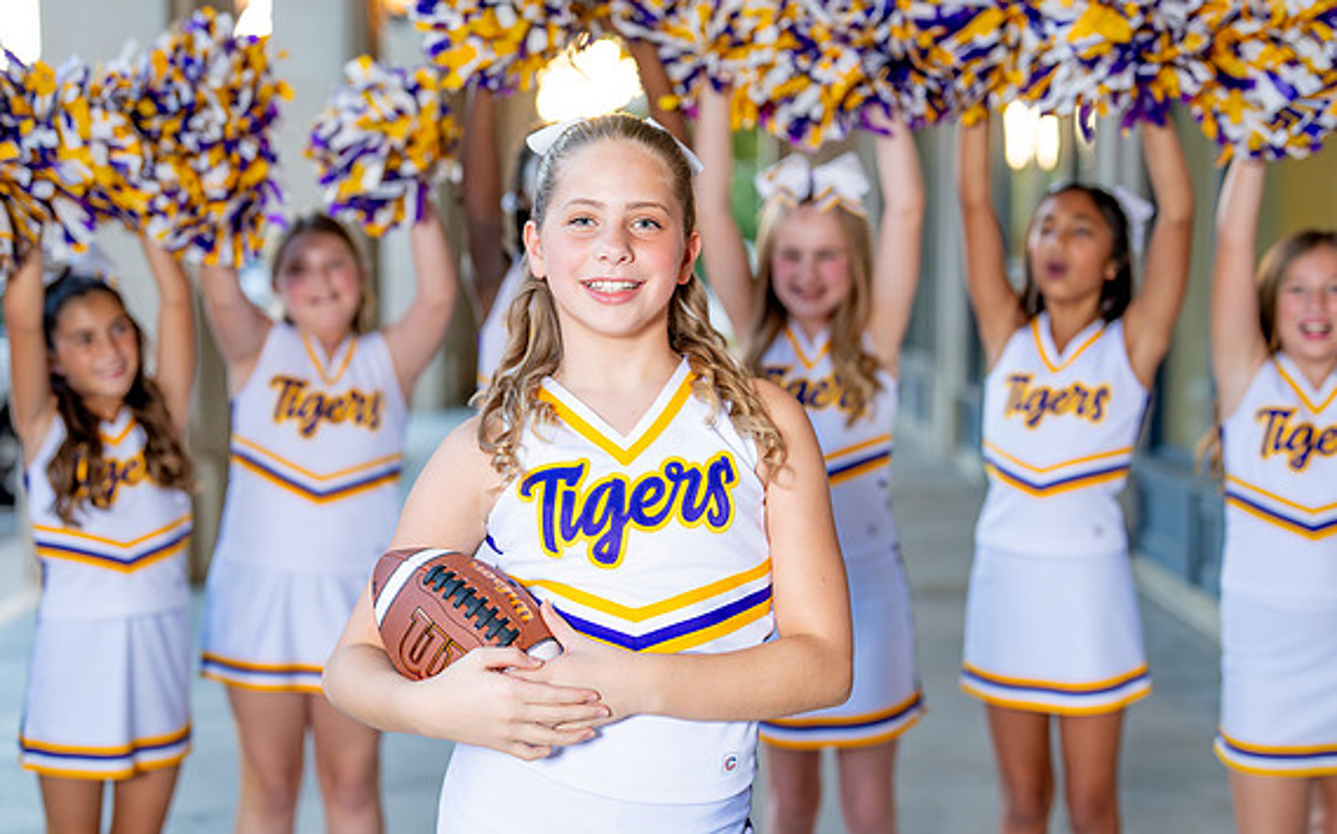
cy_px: 389
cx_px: 672
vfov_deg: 24.8
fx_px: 1894
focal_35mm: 52
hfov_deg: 38.9
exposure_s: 1/400
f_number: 2
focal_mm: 50
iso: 320
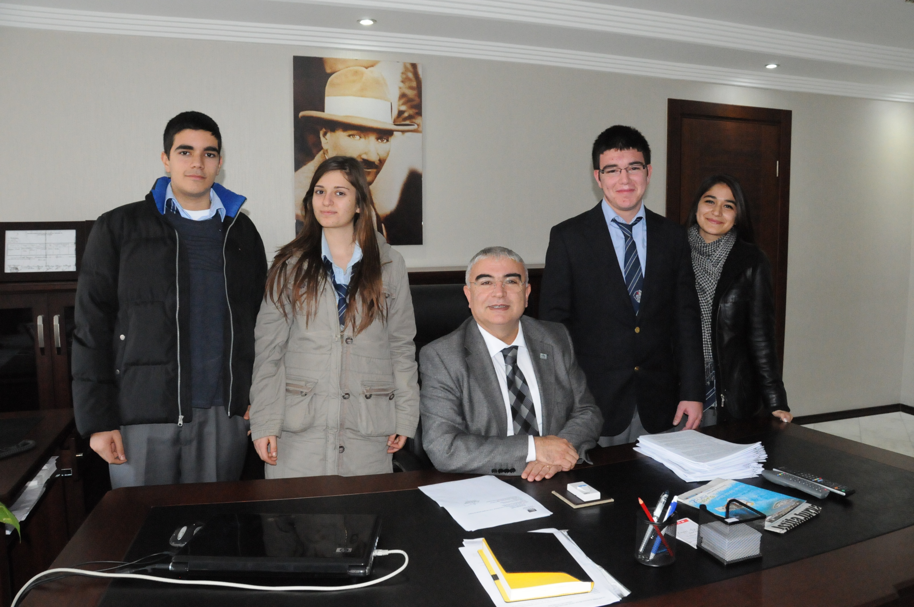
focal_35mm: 27
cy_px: 304
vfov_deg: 47.8
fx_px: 685
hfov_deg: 67.4
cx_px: 457
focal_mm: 18
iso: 3200
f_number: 7.1
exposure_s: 1/60
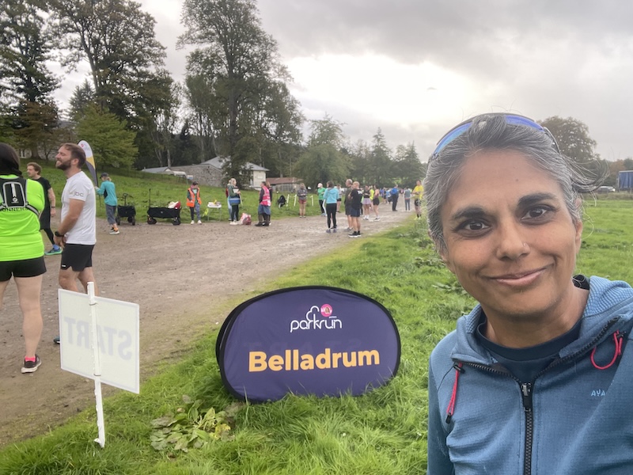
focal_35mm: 23
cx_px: 316
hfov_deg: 73.9
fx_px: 421
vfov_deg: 58.9
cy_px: 238
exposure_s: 1/121
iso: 80
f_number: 2.2
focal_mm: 2.71
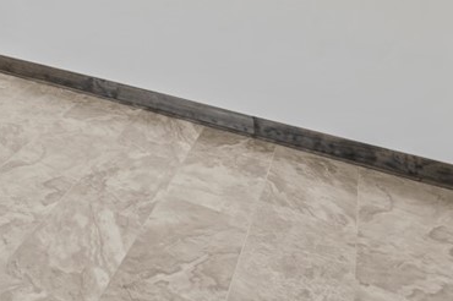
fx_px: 591
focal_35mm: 47
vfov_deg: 23.6
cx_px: -165
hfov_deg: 30.7
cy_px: -135
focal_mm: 16
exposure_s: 1/3
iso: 320
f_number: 8
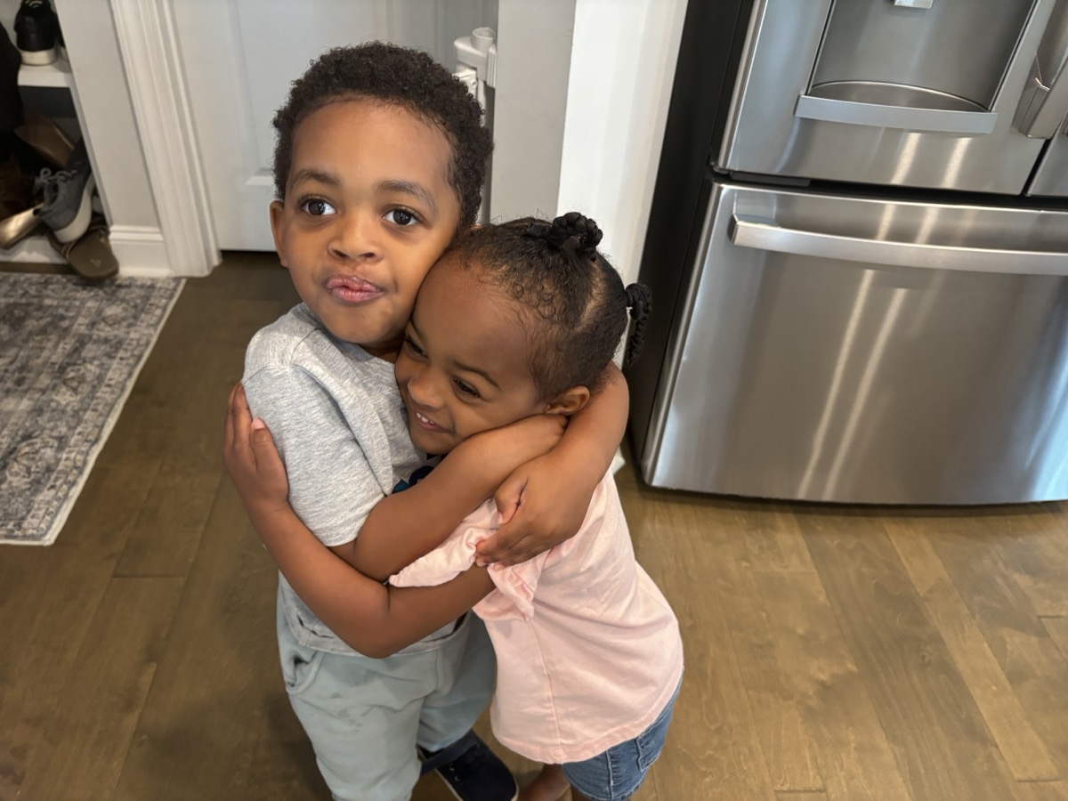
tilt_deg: -38.5
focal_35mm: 26
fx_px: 802
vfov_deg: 53.1
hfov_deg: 67.3
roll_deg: -5.4
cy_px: 400
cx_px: 534
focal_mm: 5.96
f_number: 1.6
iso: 320
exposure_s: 1/60
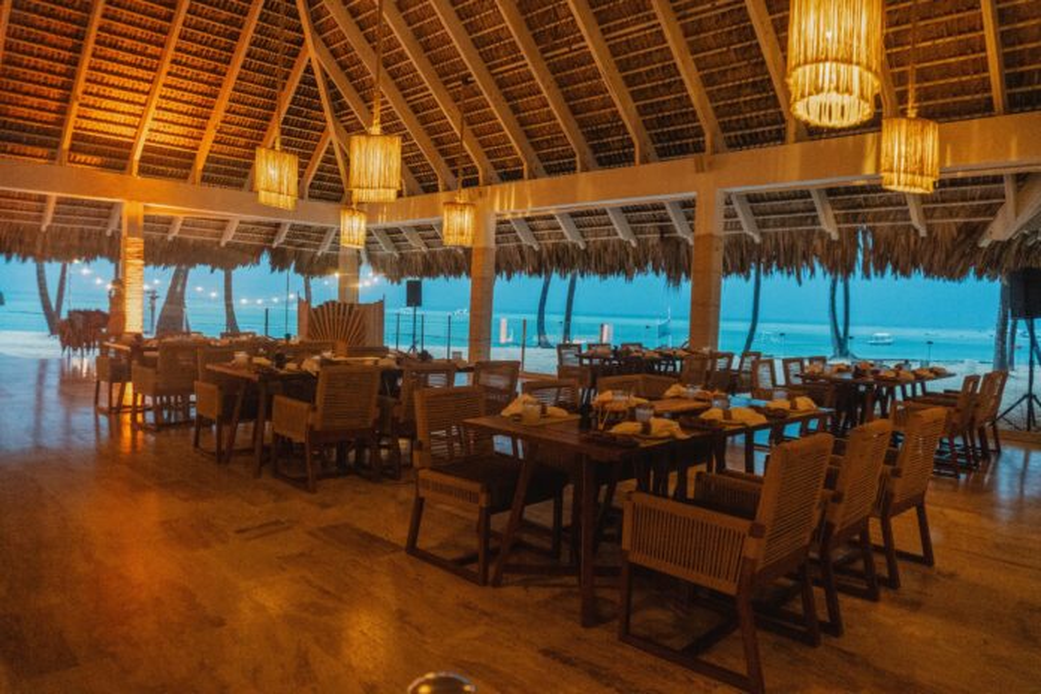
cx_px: 520
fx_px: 737
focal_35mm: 26
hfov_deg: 70.4
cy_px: 347
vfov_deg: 50.4
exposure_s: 1/60
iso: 6400
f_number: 3.5
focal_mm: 17
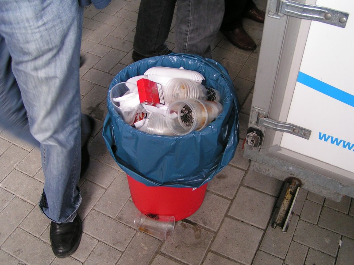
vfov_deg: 37.7
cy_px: 132
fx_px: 389
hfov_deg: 49.0
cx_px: 177
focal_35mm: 38
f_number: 2.8
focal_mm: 5.8
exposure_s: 1/40
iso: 100
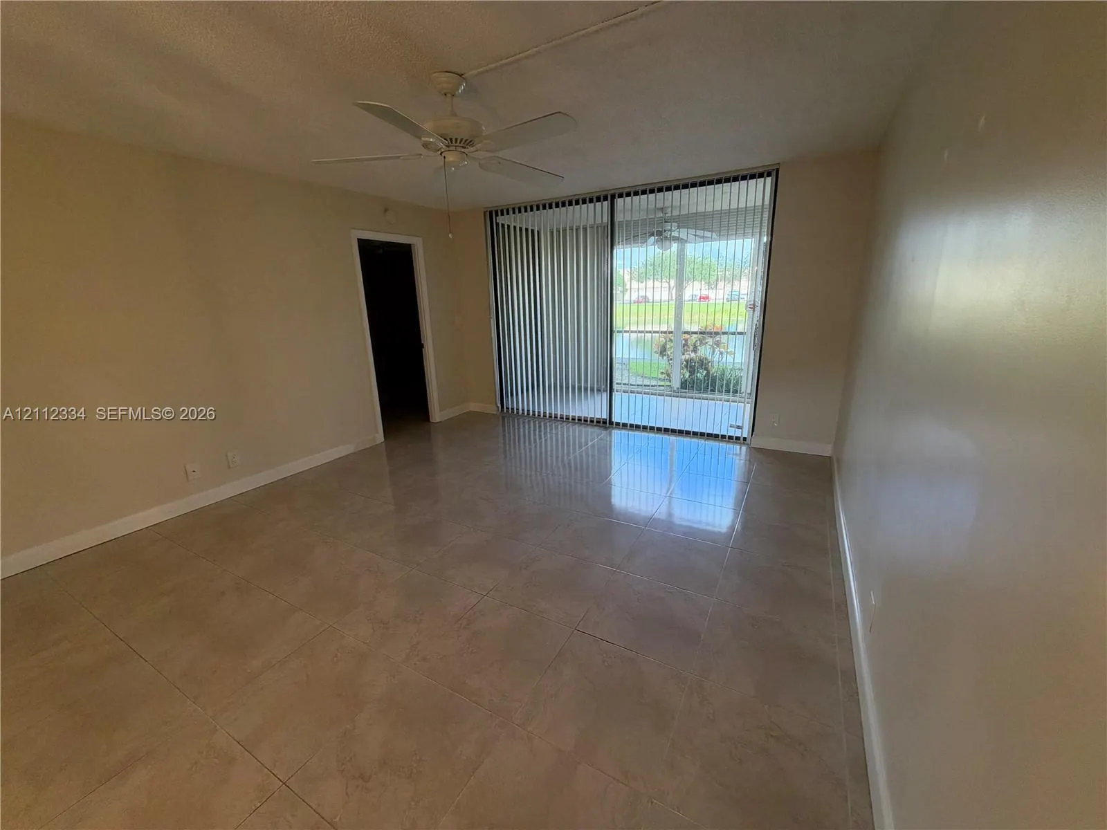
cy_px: 415
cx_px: 554
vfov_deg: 85.7
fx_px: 448
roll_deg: +1.6
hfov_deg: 102.1
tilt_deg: -15.7
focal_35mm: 14
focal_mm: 2.22
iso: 200
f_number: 2.2
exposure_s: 1/60
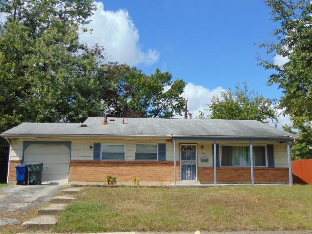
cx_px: 156
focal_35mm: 42
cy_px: 117
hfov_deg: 44.8
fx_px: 379
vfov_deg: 34.3
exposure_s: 1/1000
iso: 80
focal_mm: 7.6
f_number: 3.3
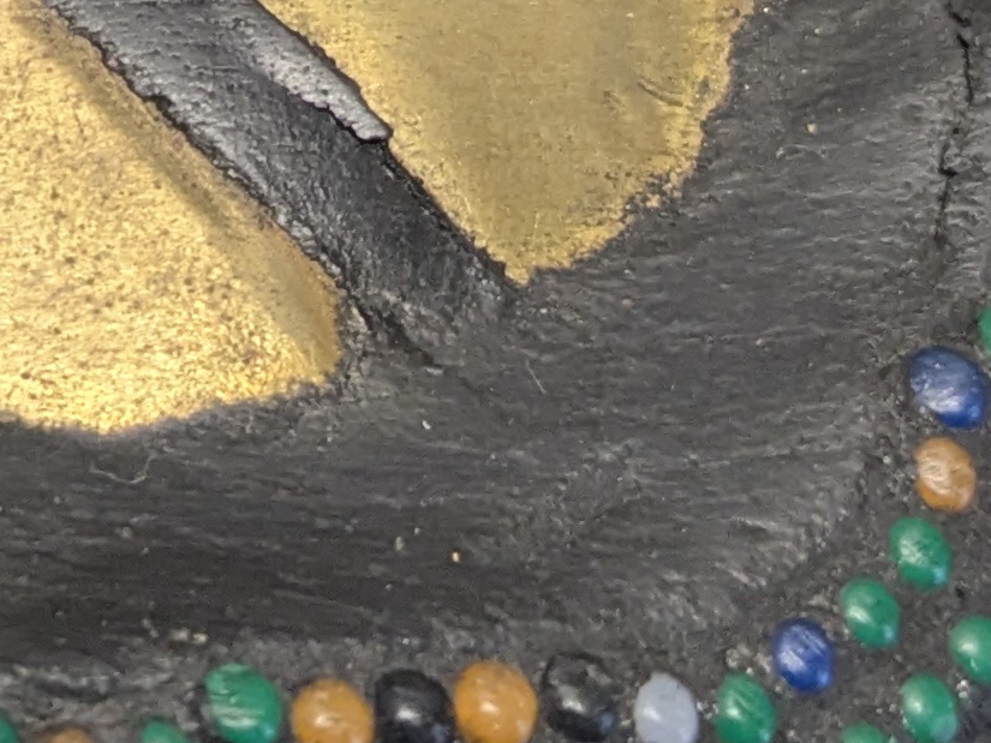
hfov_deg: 14.8
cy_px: -235
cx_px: 101
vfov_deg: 11.0
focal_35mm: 132
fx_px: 3779
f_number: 1.73
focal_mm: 4.38
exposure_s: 1/120
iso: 486
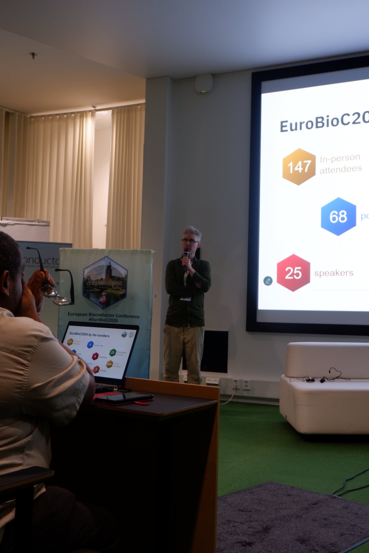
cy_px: 276
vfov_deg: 47.4
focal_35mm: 41
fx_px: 629
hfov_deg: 32.7
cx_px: 184
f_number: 4.4
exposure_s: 1/60
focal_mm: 27.1
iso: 640
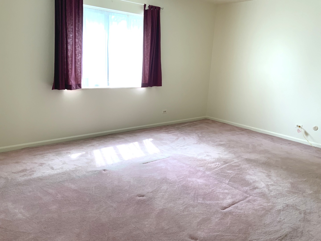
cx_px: 160
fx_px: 269
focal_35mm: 29
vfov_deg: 48.2
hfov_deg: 61.7
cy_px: 120
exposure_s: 1/60
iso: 50
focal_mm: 3
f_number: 1.8
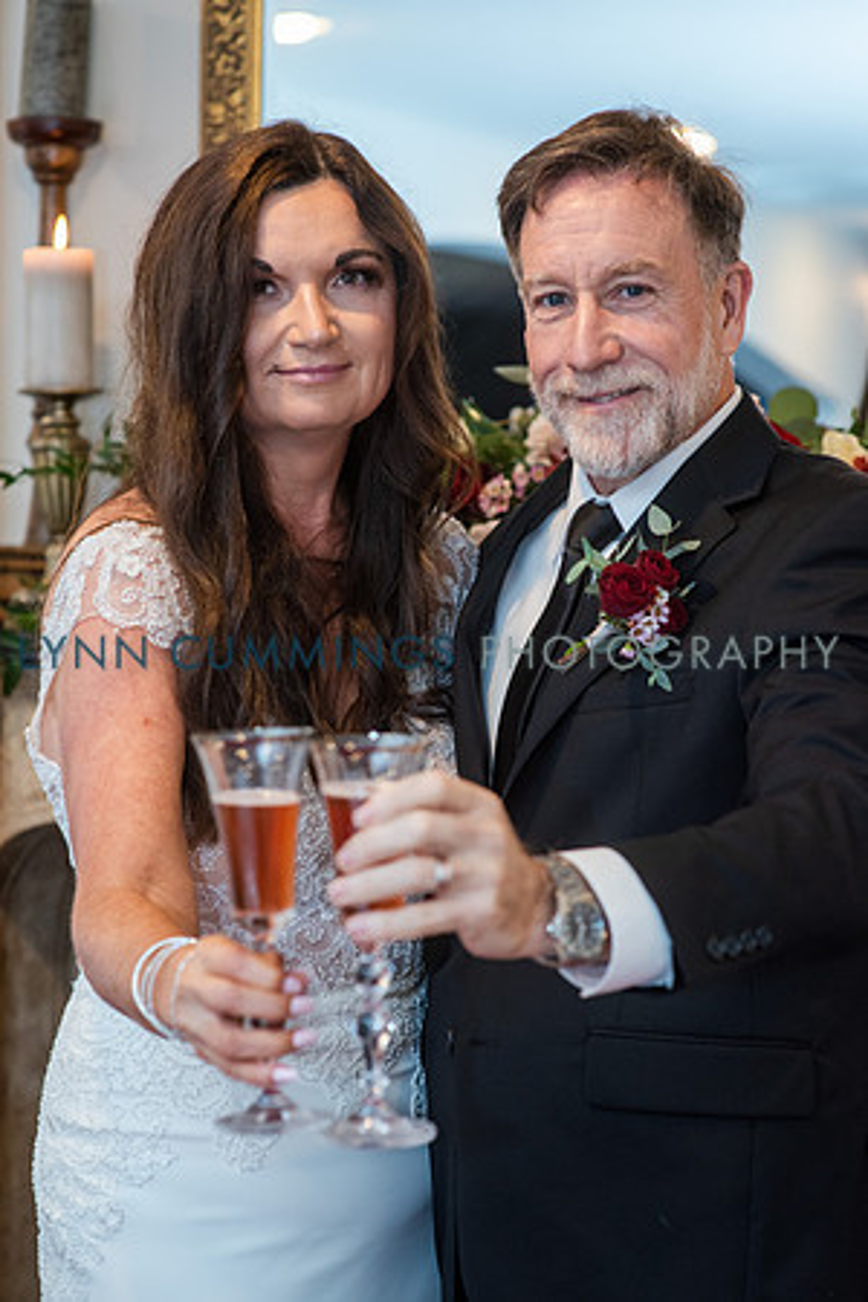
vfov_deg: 23.9
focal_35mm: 85
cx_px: 434
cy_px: 651
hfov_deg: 16.1
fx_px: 3074
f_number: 3.2
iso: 1250
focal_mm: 85
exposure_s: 1/160
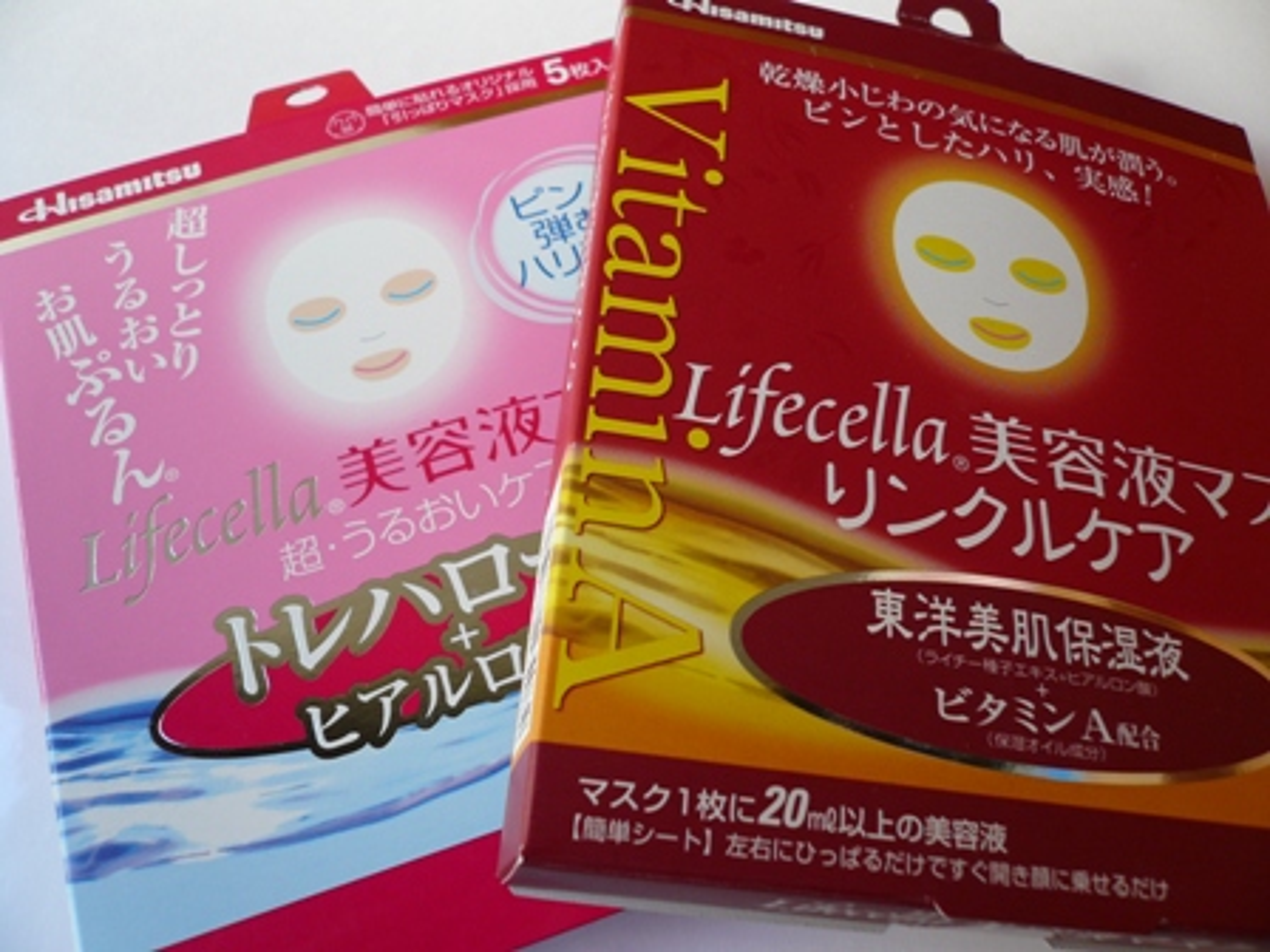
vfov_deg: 49.7
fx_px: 1027
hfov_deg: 63.4
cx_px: 635
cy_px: 476
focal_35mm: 28
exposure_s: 1/50
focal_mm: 4.6
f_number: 2.8
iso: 100
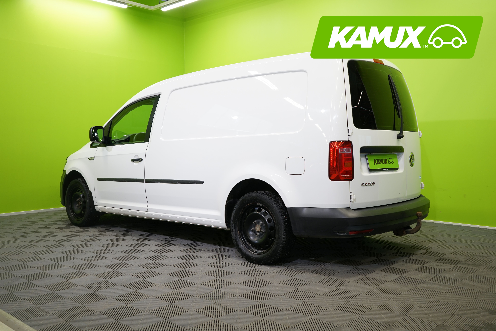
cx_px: 248
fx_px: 455
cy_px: 166
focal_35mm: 33
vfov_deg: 40.0
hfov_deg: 57.2
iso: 400
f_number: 5
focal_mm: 33
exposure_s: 1/30
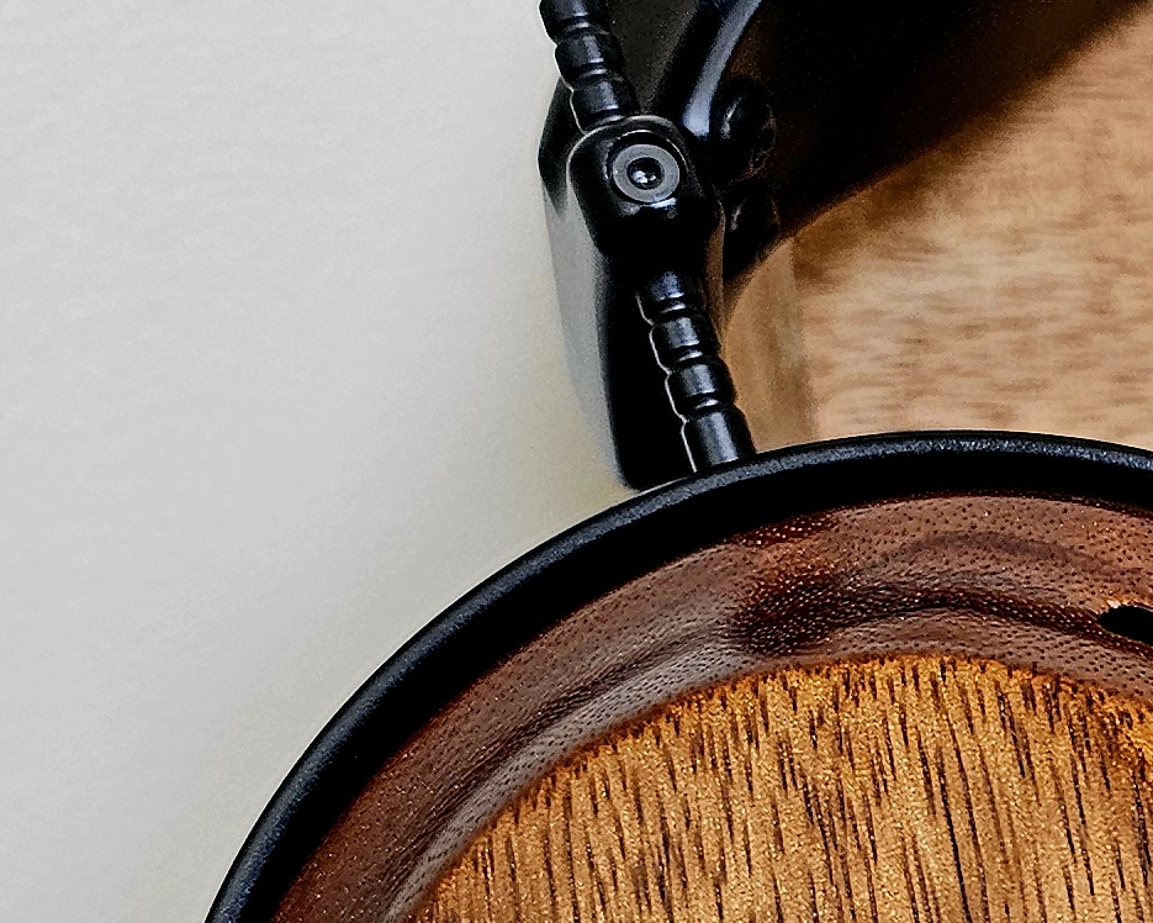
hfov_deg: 17.4
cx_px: 1851
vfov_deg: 15.9
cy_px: 782
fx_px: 3276
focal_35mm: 96
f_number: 1.7
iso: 320
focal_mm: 6.3
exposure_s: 1/120
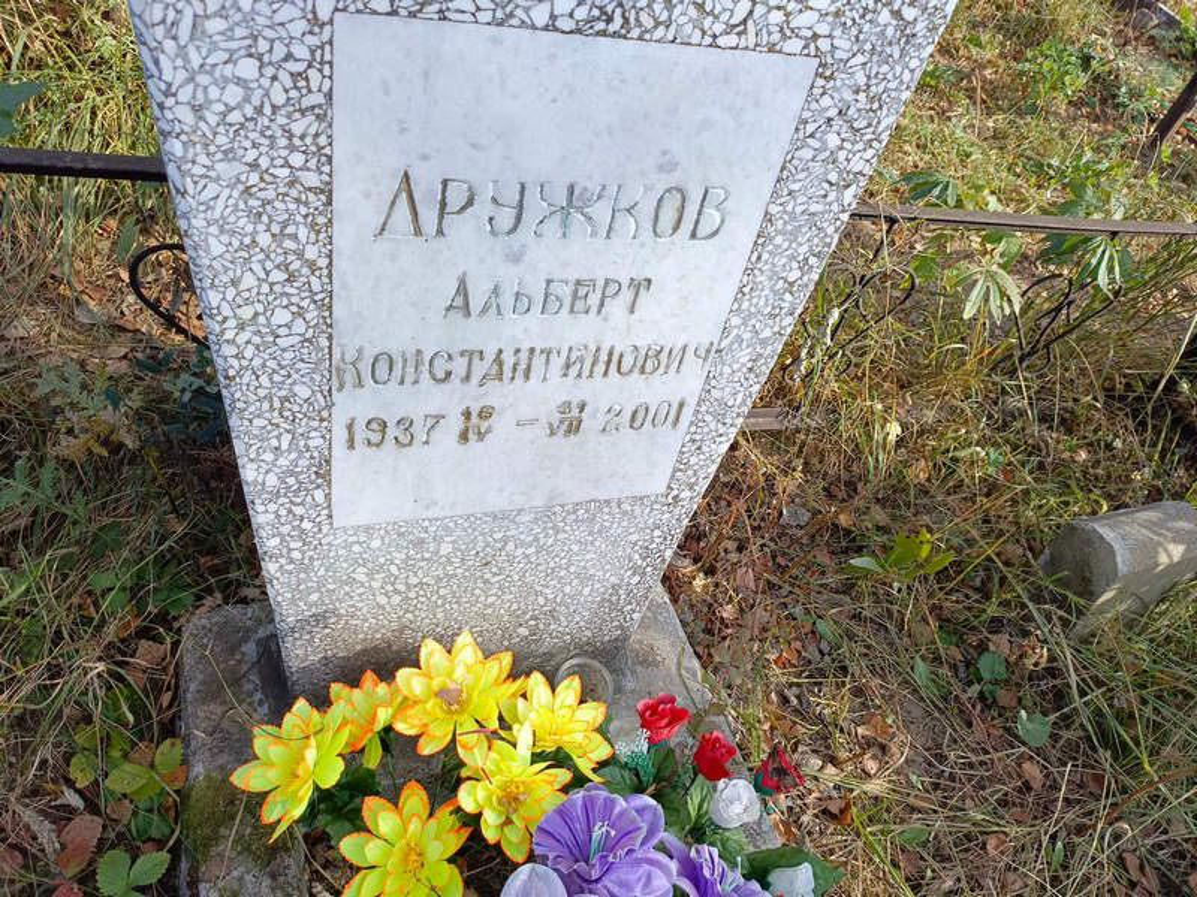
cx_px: 598
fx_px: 864
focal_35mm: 25
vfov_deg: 54.9
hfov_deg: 69.4
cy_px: 448
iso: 113
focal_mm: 4.76
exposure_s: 1/401
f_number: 1.69
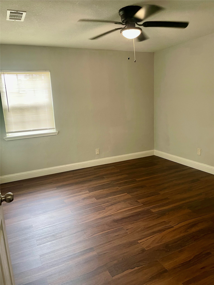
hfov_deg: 54.9
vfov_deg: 69.4
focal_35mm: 25
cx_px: 107
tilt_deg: -9.7
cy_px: 142
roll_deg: +3.1
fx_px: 206
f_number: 1.6
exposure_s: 1/60
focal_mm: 5.1
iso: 250
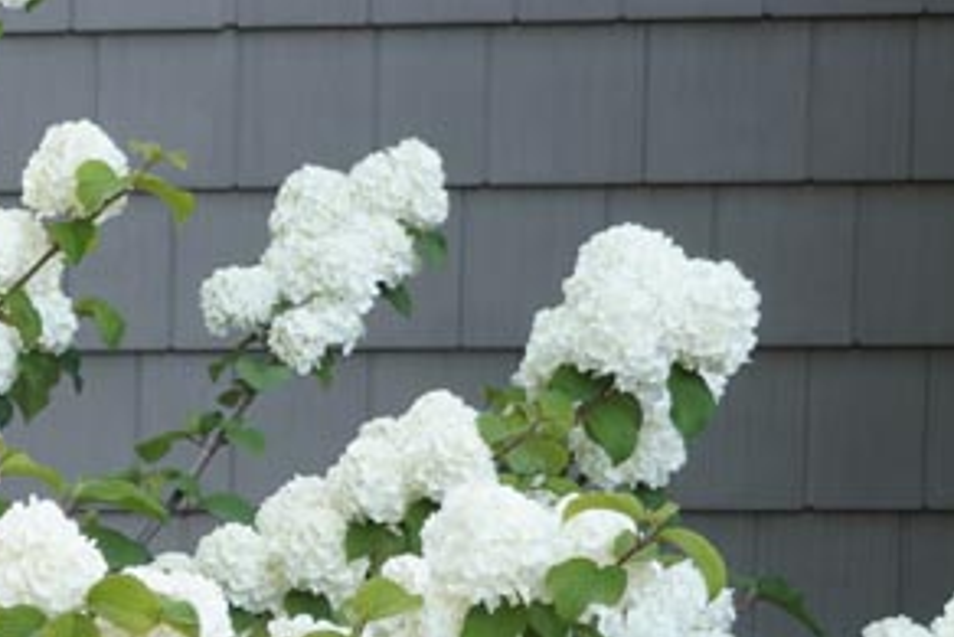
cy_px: 1163
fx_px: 6364
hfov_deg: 8.3
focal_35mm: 240
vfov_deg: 5.6
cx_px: -702
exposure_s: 1/60
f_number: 5.6
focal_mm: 39
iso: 160
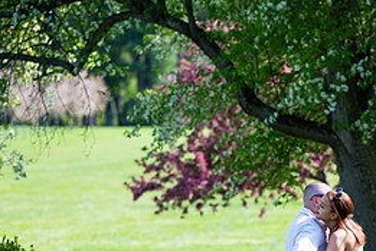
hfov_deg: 7.3
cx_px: 325
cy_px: 235
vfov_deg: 4.9
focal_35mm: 281
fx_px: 2935
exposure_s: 1/2000
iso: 200
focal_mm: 120
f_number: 3.2
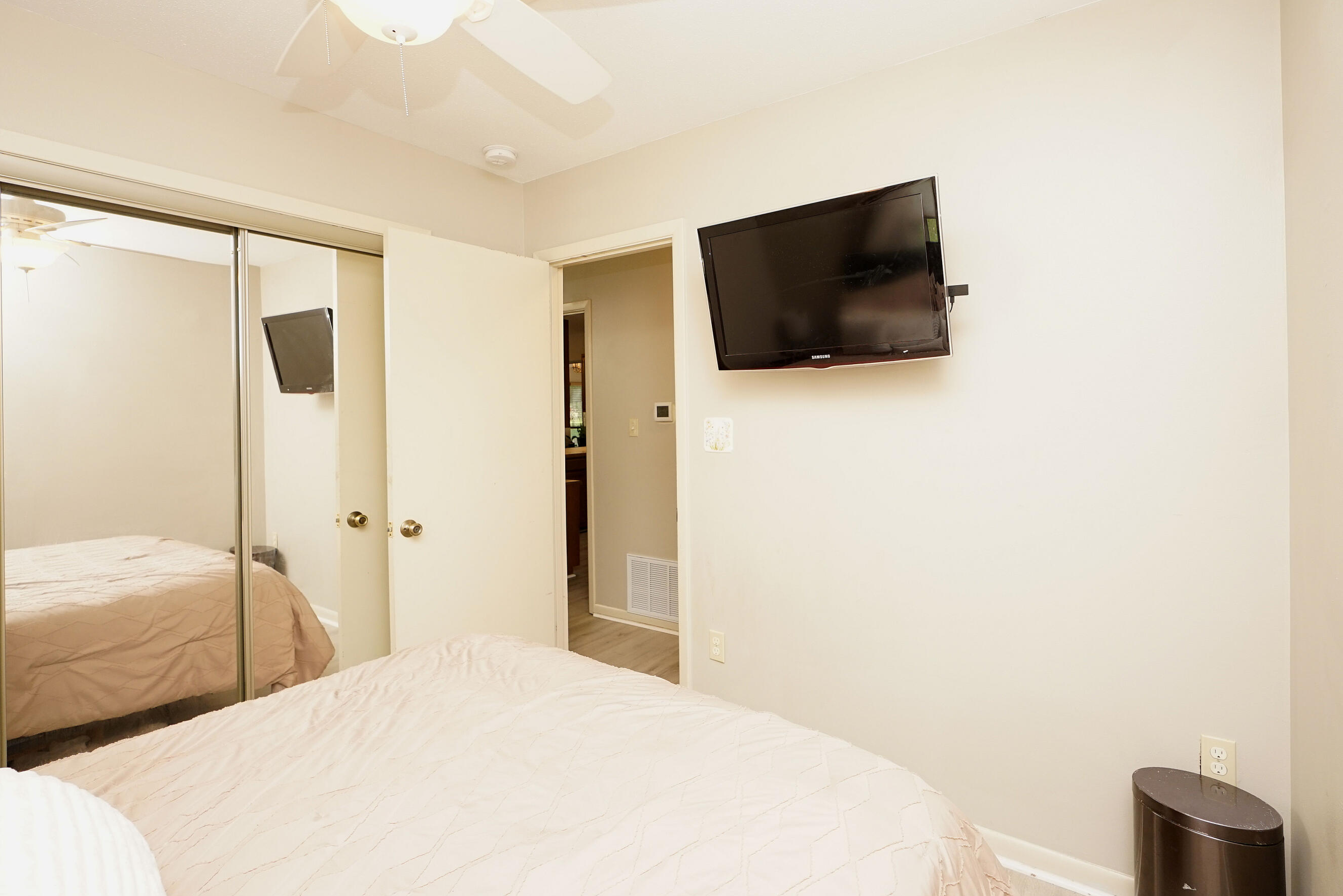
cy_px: 410
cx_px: 728
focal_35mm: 17
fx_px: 634
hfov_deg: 93.0
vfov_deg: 70.3
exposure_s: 1/60
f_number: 4
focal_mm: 10
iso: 320
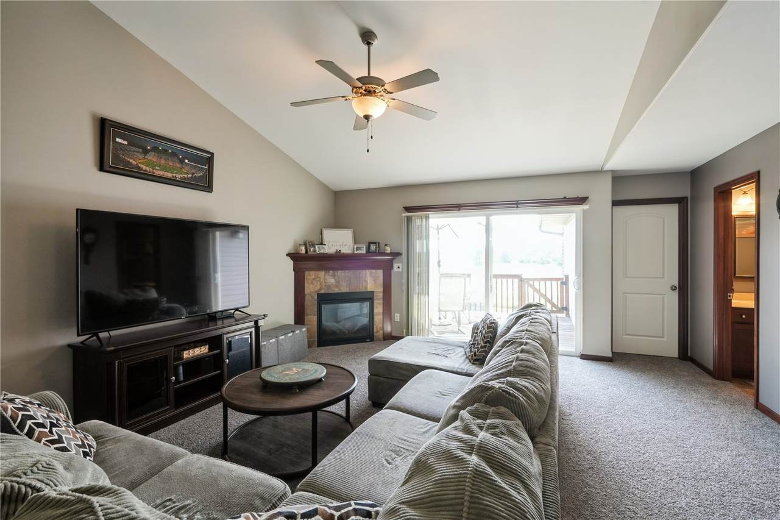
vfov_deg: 73.7
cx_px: 390
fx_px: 347
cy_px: 260
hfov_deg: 96.7
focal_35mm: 16
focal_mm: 16
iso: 400
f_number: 10
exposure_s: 1/10
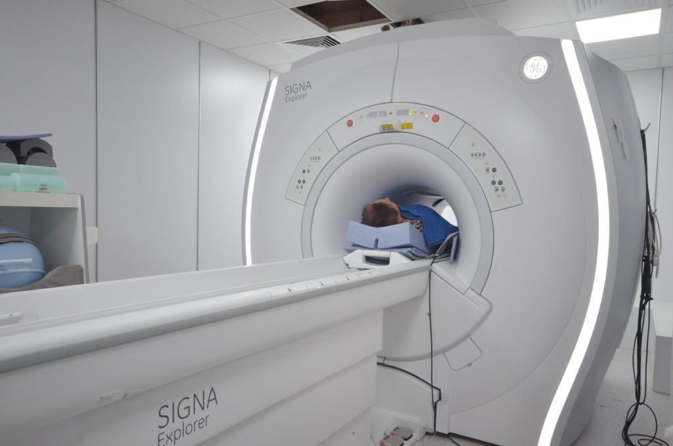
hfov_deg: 67.5
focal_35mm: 27
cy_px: 223
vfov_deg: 47.7
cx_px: 336
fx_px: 504
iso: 1000
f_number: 5.6
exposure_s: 1/60
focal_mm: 18
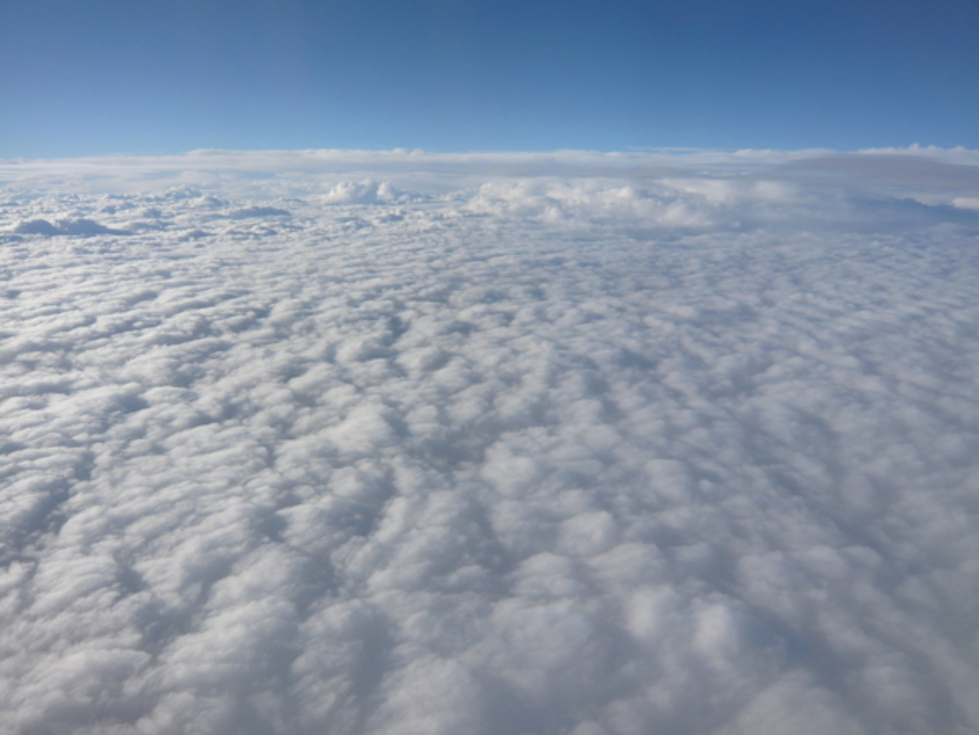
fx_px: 792
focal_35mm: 28
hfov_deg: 63.4
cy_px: 368
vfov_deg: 49.7
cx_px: 490
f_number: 8
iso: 100
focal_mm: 4.6
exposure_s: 1/250
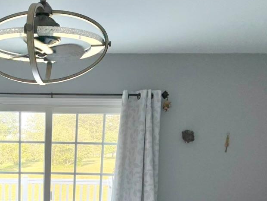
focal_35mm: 38
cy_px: 133
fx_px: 293
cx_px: 55
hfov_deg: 46.5
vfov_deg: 37.3
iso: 64
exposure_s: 1/122
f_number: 1.9
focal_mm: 2.69
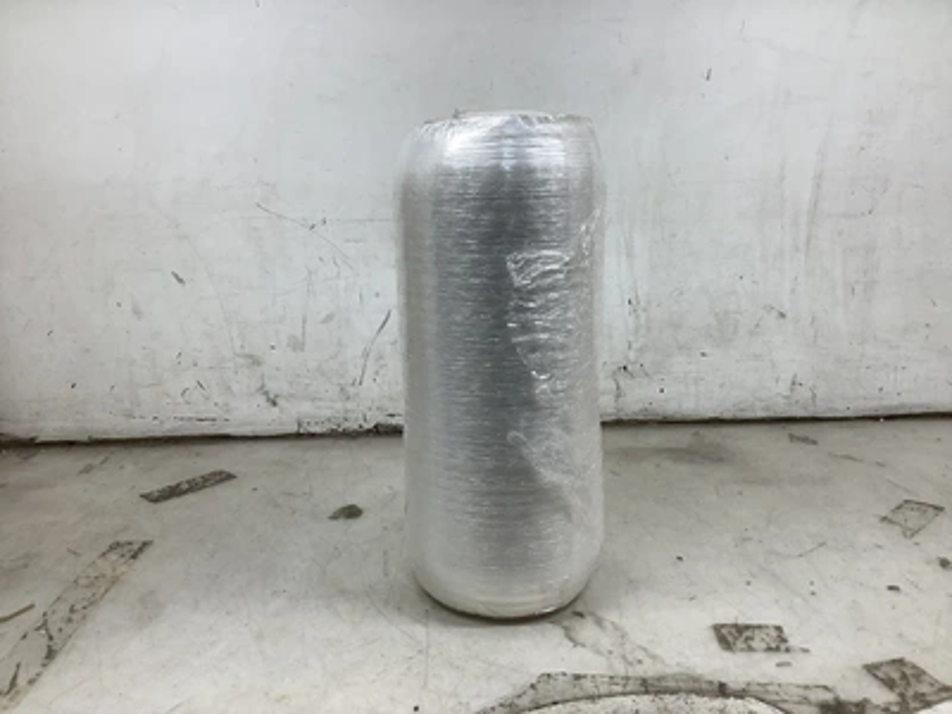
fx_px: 853
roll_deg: +1.4
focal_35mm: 31
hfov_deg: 58.4
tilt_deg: -12.2
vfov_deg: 45.4
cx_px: 476
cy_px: 357
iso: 50
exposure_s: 1/120
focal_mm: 3.3
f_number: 2.4
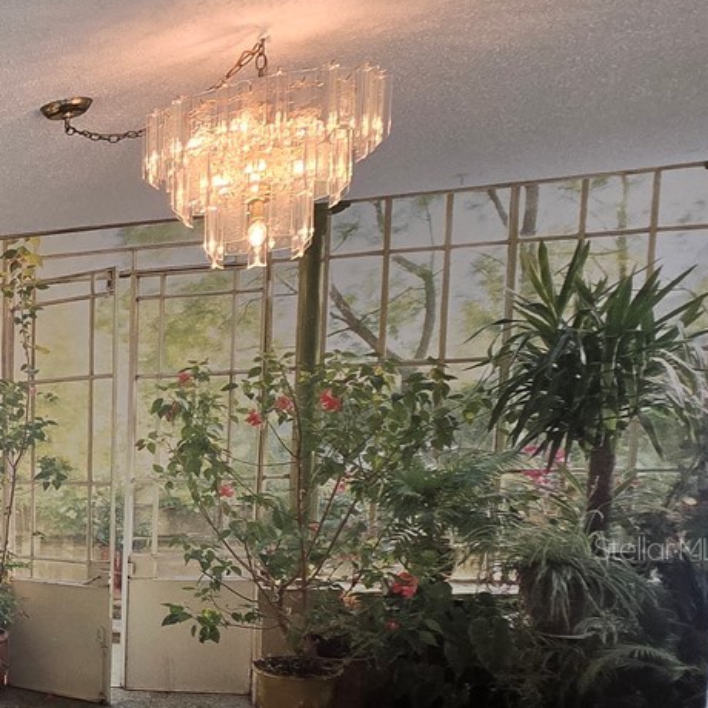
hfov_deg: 24.3
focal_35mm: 40
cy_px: 548
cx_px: -493
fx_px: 926
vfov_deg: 40.4
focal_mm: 2.2
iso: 160
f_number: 2.2
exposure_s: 1/60
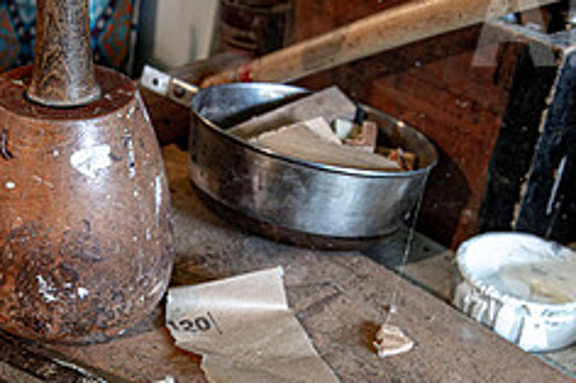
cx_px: 139
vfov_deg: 22.6
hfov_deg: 33.2
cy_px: 309
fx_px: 943
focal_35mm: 59
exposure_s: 1/1.25
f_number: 6.3
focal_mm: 24
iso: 64
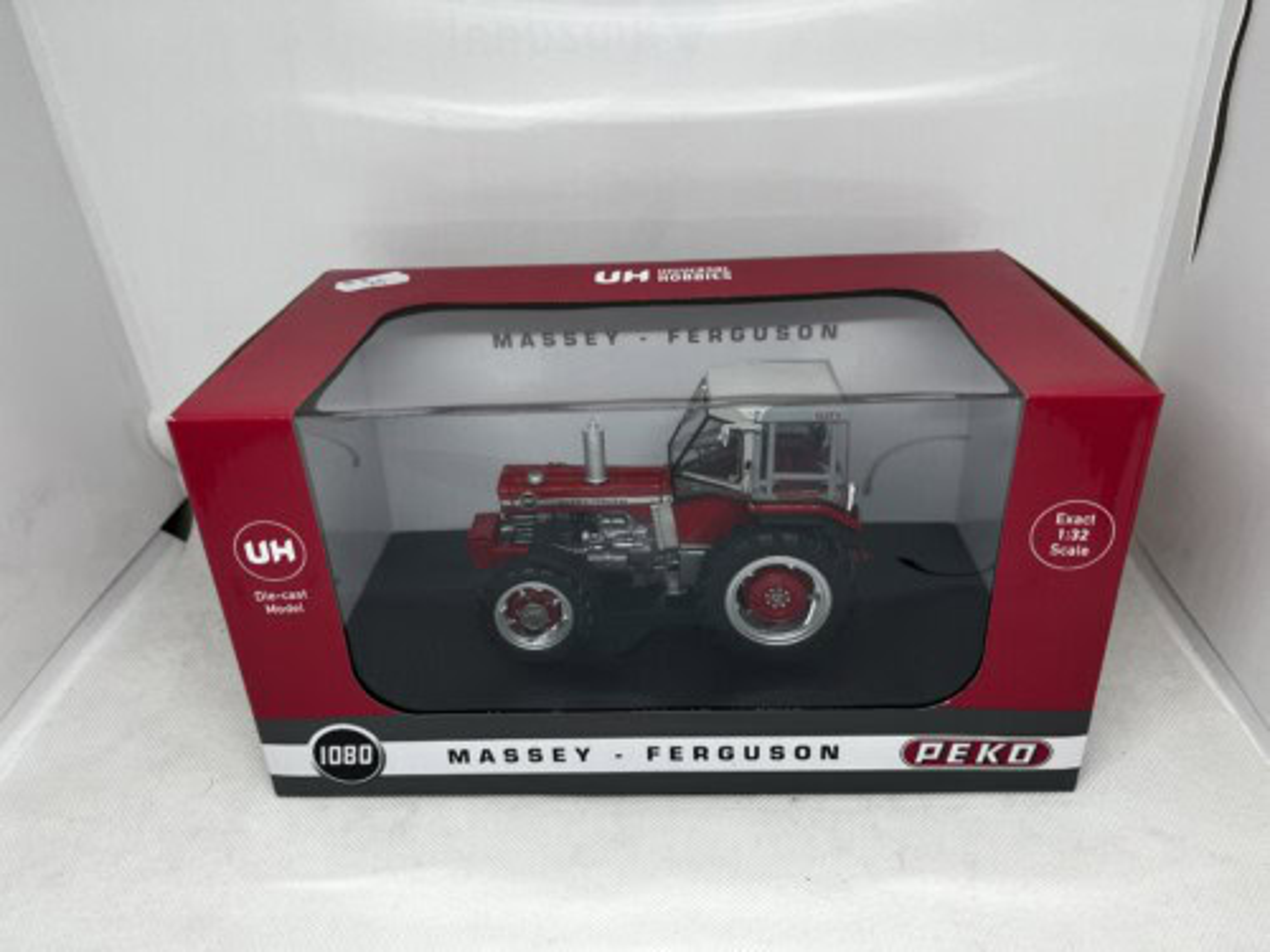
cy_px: 476
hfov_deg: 67.3
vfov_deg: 53.1
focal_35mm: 26
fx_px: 954
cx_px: 635
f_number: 1.6
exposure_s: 1/122
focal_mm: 5.1
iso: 40
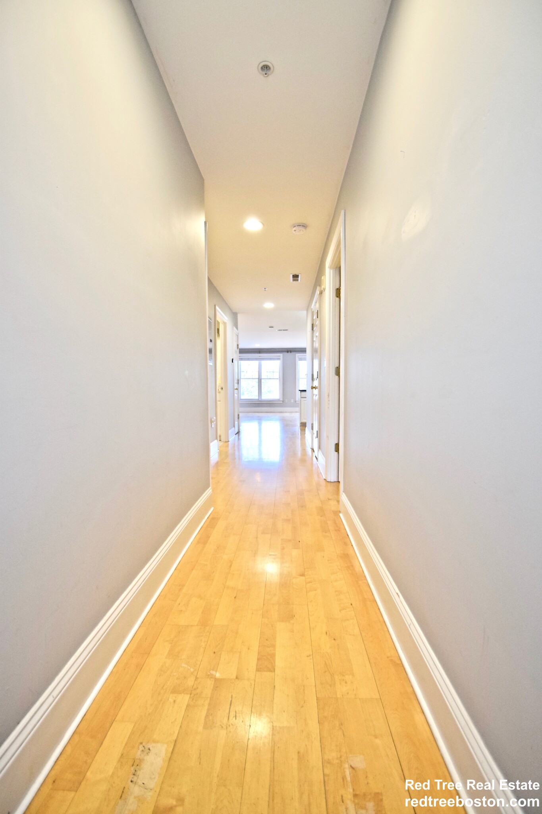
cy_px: 407
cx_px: 271
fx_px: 339
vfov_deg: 100.4
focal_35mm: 15
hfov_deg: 77.3
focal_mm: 10
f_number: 4
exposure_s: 1/60
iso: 720
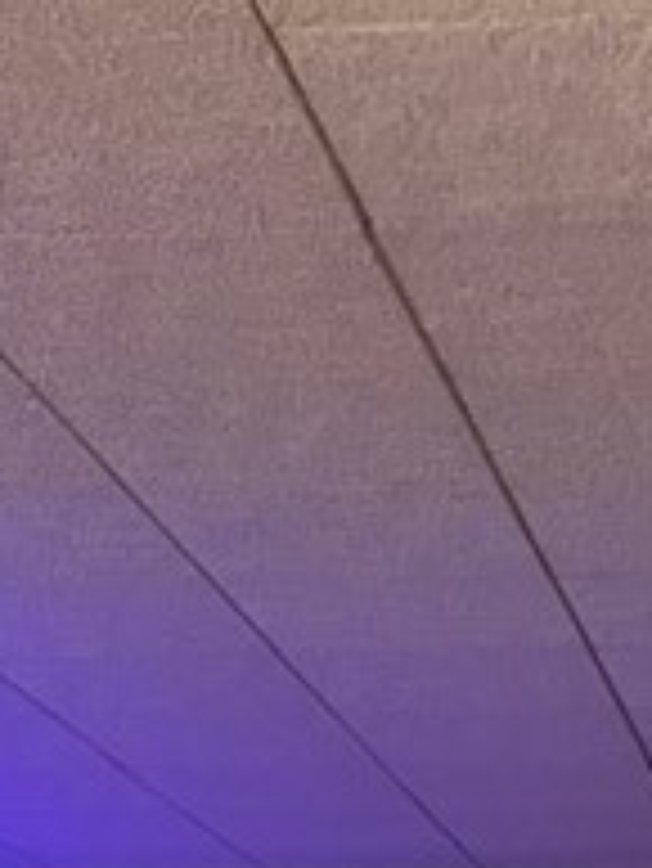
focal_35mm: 138
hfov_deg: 10.8
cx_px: 306
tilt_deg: -7.1
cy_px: 1871
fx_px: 3462
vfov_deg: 12.2
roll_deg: -2.0
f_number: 1.6
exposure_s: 1/30
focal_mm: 4.2
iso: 800
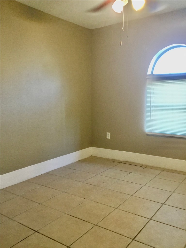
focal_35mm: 31
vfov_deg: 58.4
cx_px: 93
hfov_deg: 45.4
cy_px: 124
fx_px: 222
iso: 125
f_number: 2.4
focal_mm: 3.3
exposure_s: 1/30
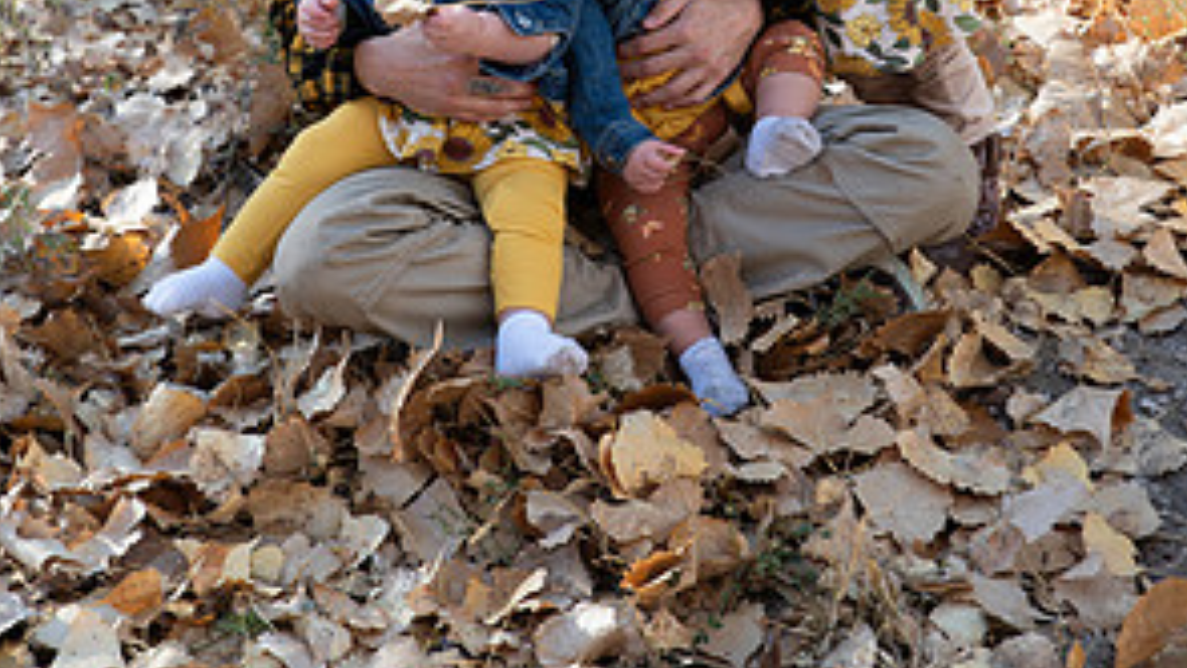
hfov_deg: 21.6
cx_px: 600
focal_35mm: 99
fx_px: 3116
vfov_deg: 11.9
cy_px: -209
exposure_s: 1/125
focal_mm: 62
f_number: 5
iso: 100
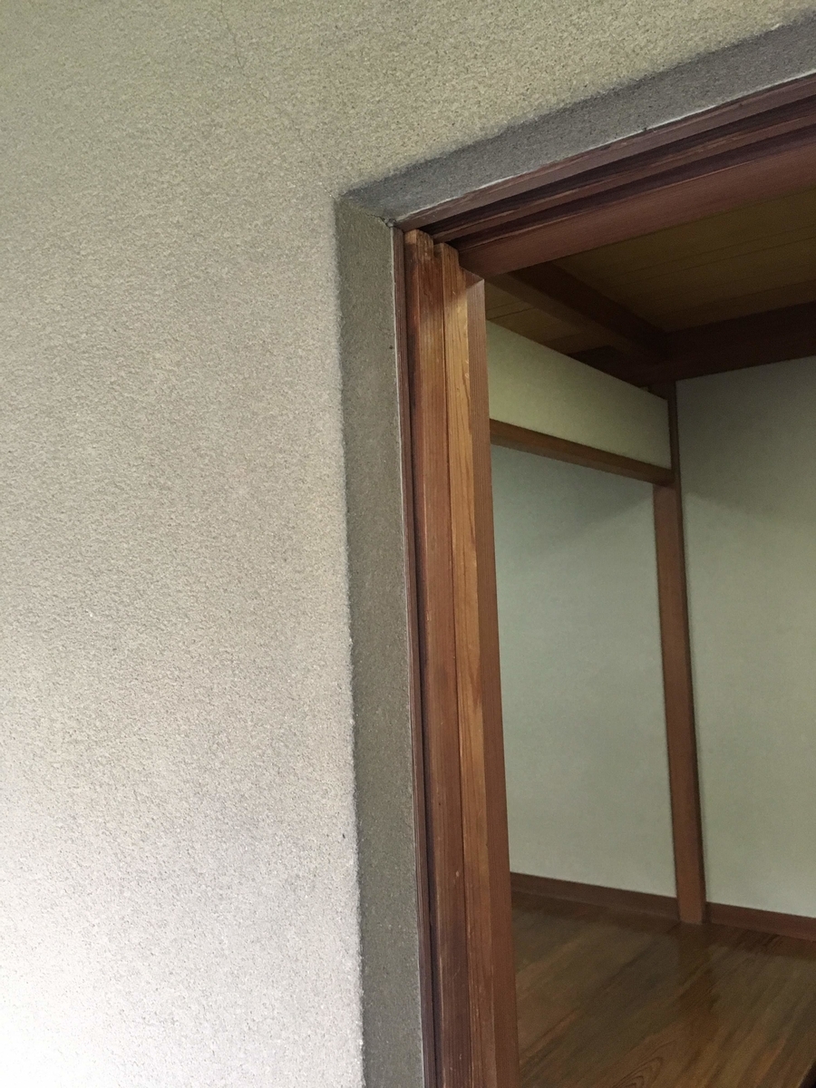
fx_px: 911
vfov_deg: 61.7
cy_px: 544
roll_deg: +2.4
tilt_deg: +4.4
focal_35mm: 29
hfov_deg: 48.2
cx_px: 408
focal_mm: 4.15
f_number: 2.2
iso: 200
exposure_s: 1/20
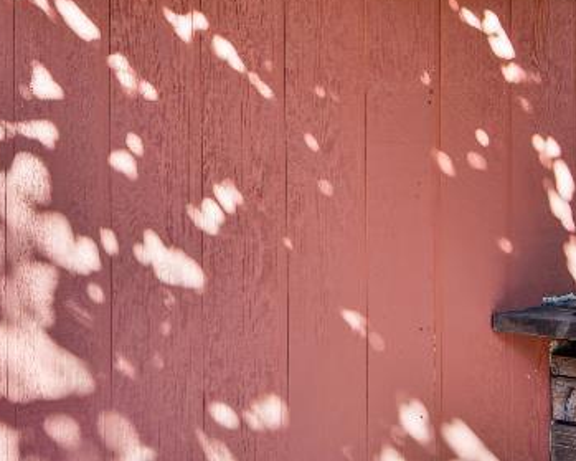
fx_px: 1960
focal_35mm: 115
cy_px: 74
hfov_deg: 16.6
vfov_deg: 13.3
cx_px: 155
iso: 100
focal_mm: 19
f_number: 5
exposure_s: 1/100
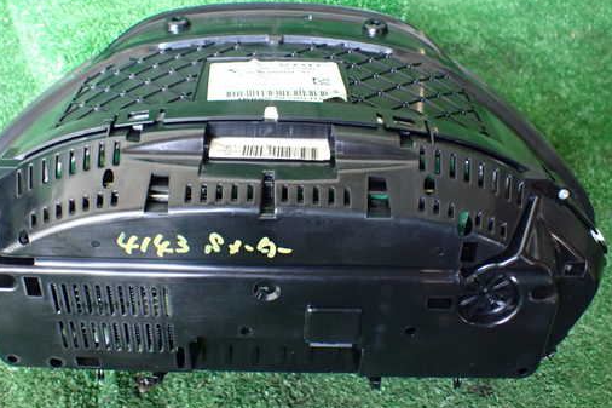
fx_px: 629
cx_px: 279
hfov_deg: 51.8
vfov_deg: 35.9
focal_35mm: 37
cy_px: 180
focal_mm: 5.4
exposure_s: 1/80
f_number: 2.3
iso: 800
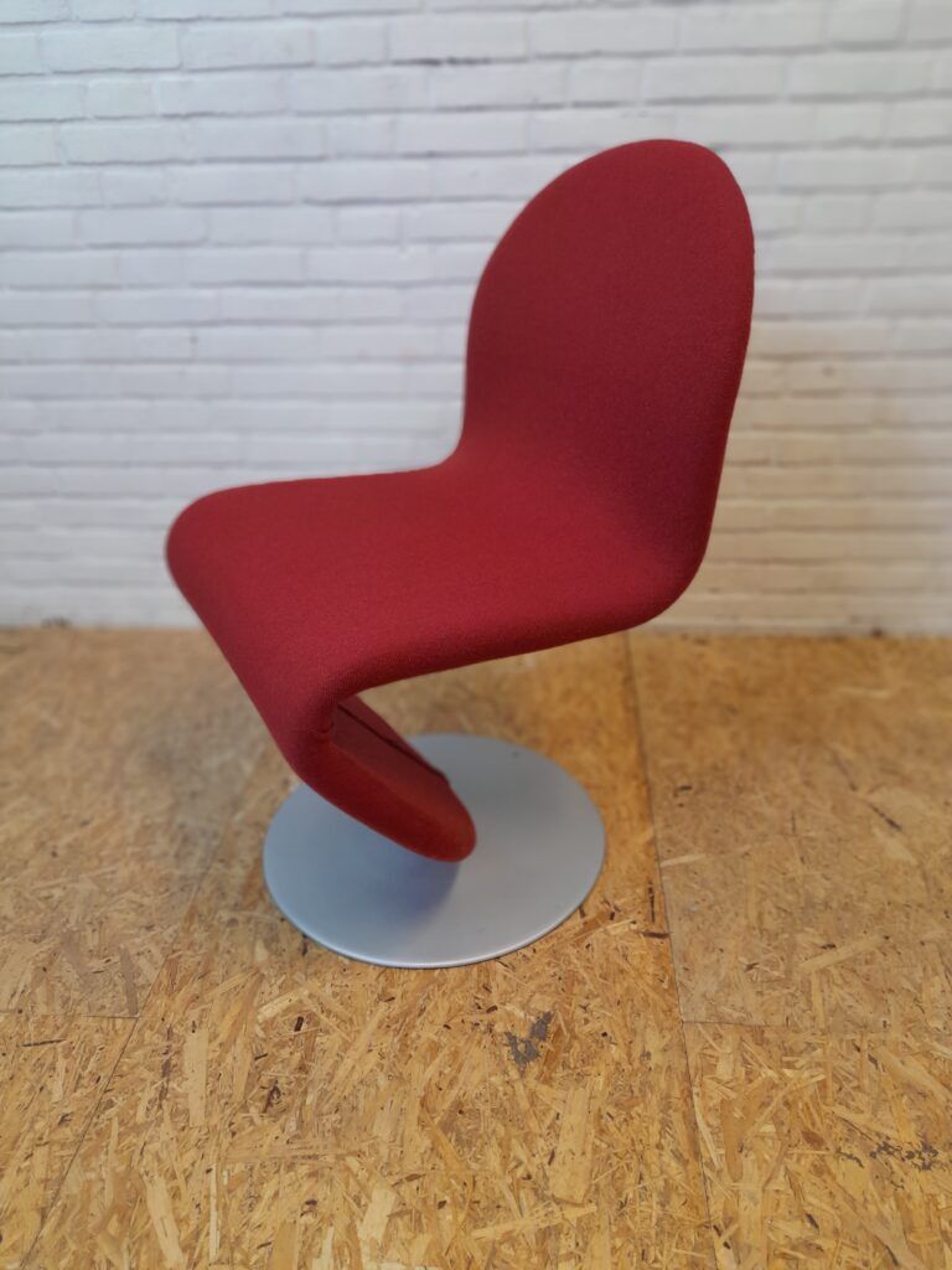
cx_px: 476
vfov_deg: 69.4
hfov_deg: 54.9
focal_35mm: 25
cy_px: 635
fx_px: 917
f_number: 2
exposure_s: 1/50
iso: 160
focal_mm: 4.6
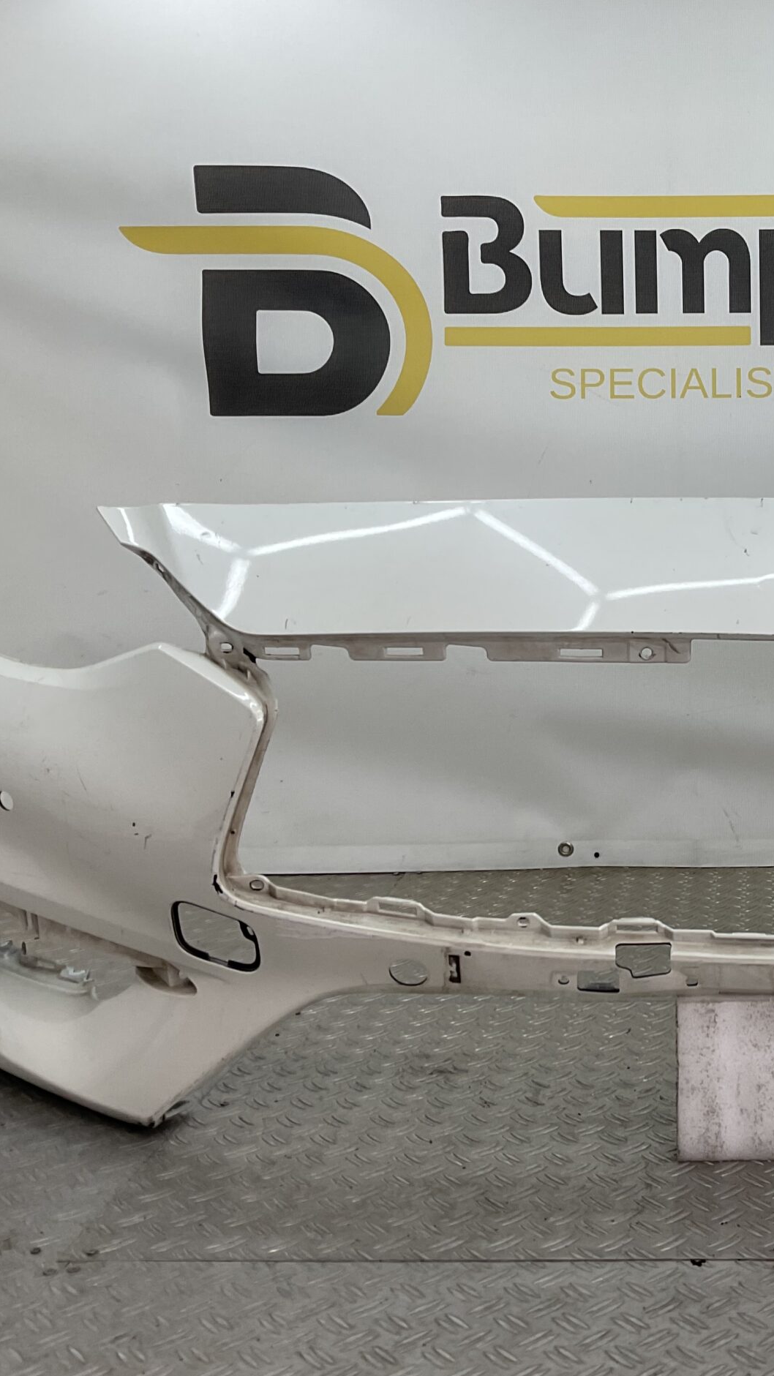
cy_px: 685
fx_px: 1569
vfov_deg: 47.4
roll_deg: -1.2
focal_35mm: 43
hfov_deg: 26.2
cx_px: 783
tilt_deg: -9.1
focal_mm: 3
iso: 16
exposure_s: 1/192
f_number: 1.8
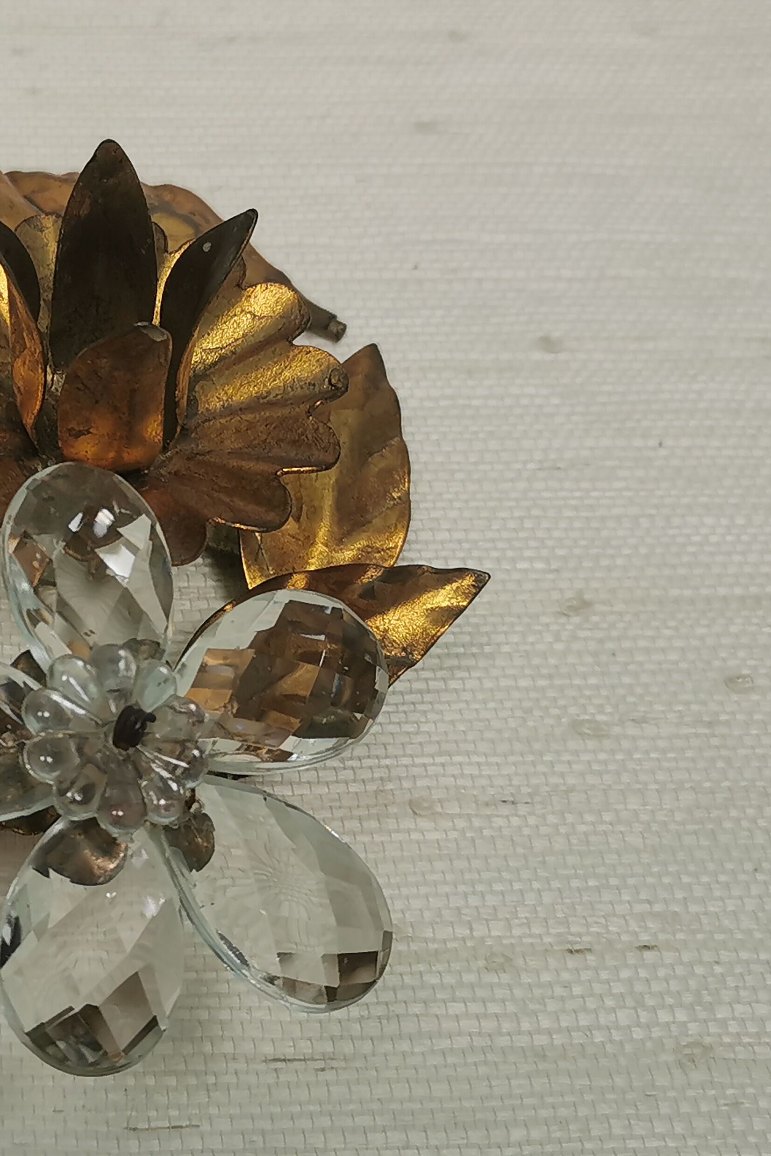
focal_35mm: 69
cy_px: 518
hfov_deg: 19.2
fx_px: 2216
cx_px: 22
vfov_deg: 29.2
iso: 80
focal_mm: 5.58
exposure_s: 1/100
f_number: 1.8
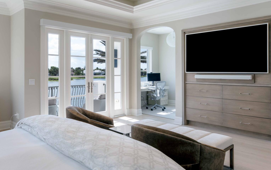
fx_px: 207
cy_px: 70
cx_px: 107
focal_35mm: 28
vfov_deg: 44.3
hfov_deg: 65.8
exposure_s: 1/50
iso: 100
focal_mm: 14
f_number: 13
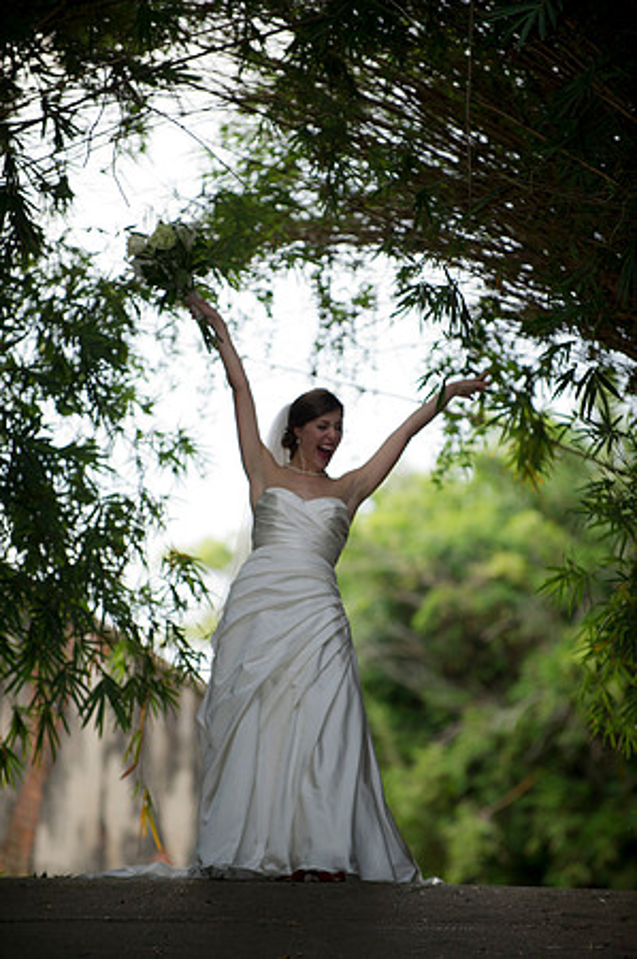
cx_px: 318
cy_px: 480
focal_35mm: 200
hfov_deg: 6.9
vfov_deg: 10.3
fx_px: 5320
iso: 400
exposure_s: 1/200
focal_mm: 200
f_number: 2.8
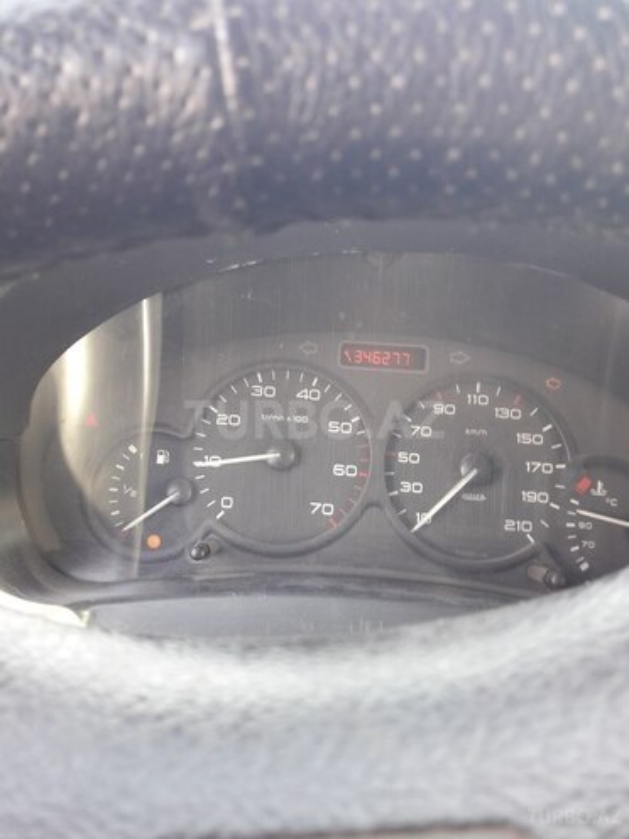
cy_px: 420
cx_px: 314
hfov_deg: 49.7
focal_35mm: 28
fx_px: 678
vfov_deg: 63.4
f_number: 1.9
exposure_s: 1/33
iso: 64
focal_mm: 3.7
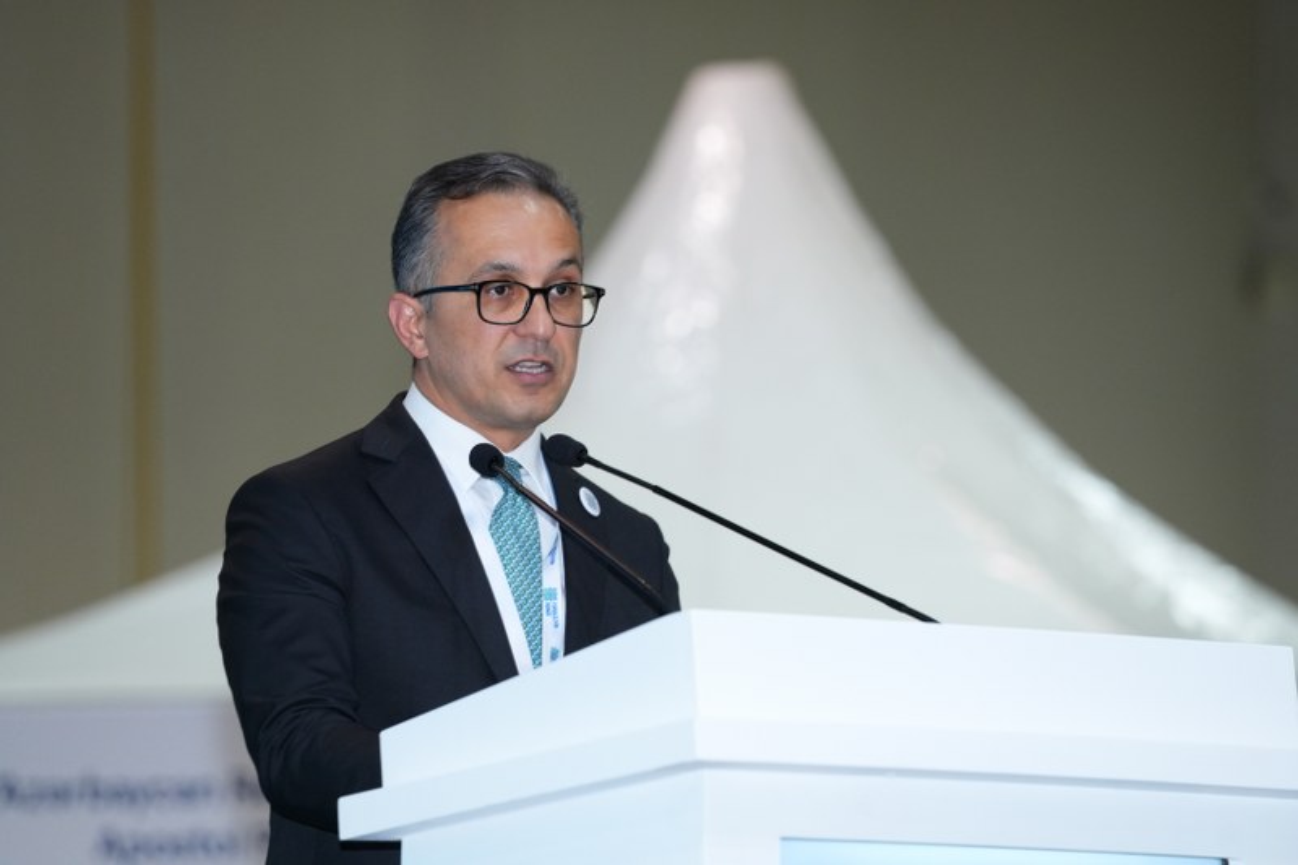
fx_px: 6993
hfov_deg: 10.6
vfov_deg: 7.1
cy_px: 432
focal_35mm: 194
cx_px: 649
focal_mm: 194
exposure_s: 1/200
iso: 2500
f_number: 4.5
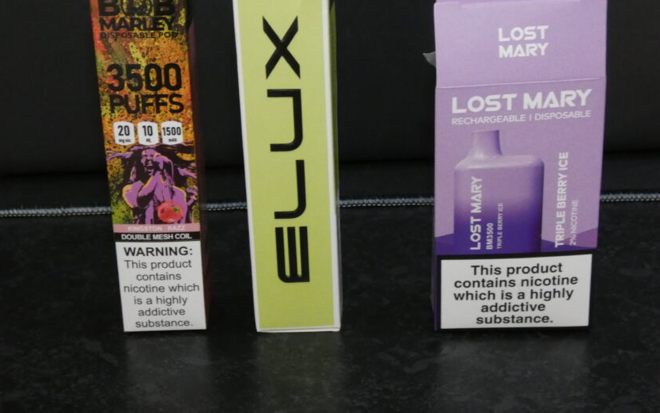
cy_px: 163
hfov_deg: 33.5
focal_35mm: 61
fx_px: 1097
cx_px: 323
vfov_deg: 21.3
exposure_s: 1/60
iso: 800
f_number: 3.8
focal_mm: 8.6
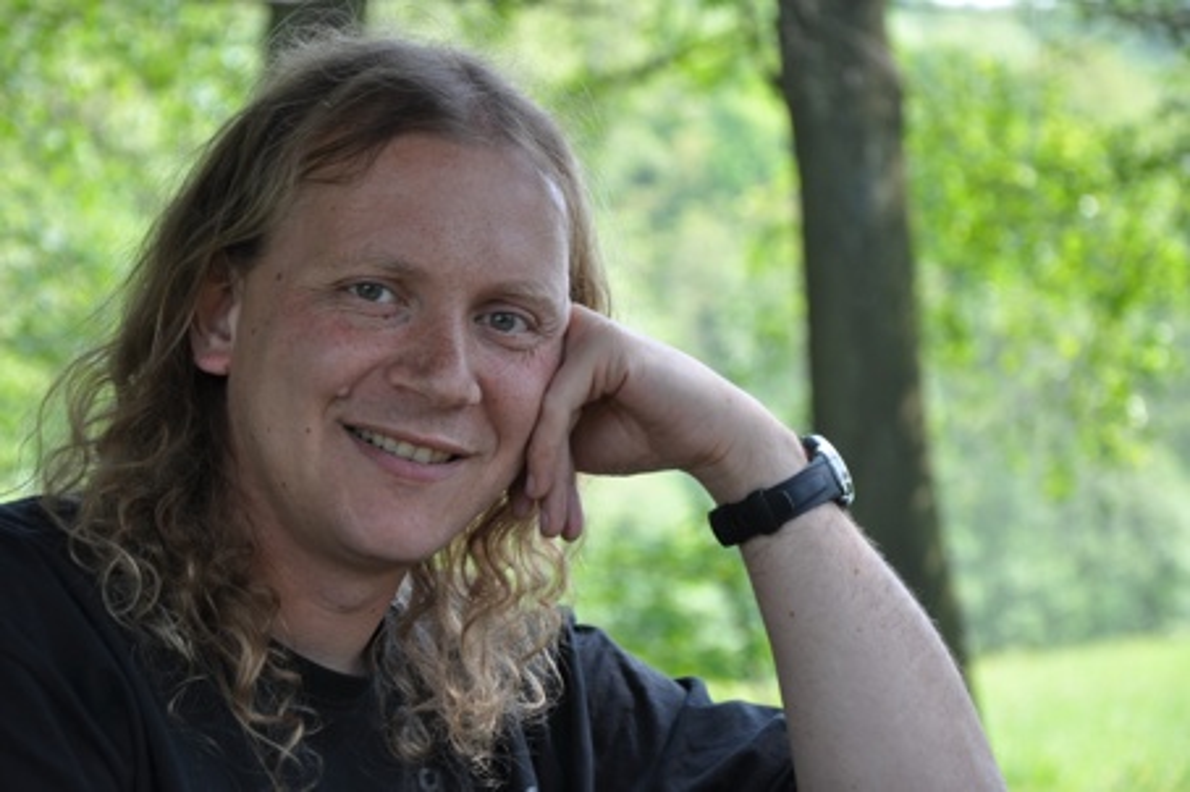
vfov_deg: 11.4
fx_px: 3964
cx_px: 595
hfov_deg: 17.1
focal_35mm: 120
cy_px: 396
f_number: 5.3
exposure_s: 1/80
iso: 200
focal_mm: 80
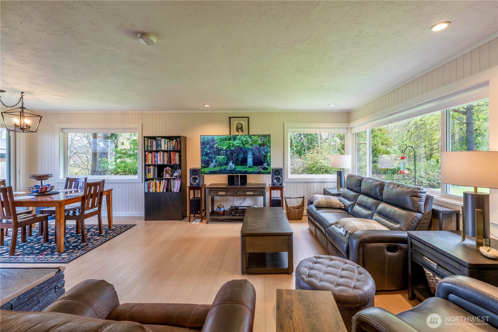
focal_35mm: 14
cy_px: 166
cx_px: 249
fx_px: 194
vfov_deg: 81.2
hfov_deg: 104.3
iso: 320
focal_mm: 14
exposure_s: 1/80
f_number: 8
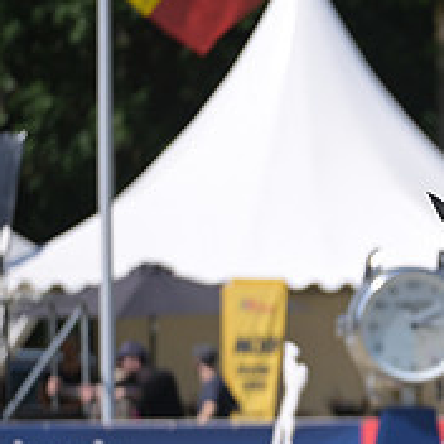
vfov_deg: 1.8
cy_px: 359
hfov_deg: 1.8
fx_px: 14192
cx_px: 706
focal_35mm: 978
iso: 180
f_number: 5
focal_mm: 350
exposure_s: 1/1250
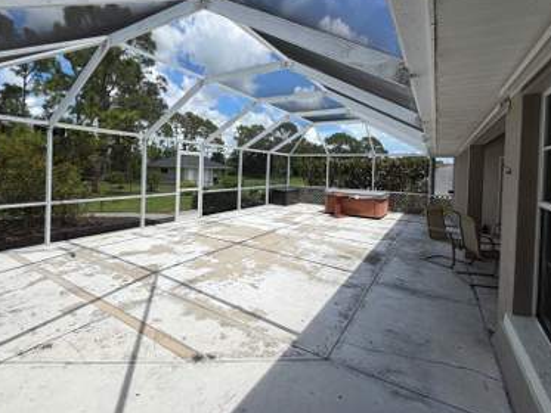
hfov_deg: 87.3
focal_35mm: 18
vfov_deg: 71.2
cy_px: 174
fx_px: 287
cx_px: 242
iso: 20
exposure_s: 1/770
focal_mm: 2.22
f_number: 2.2
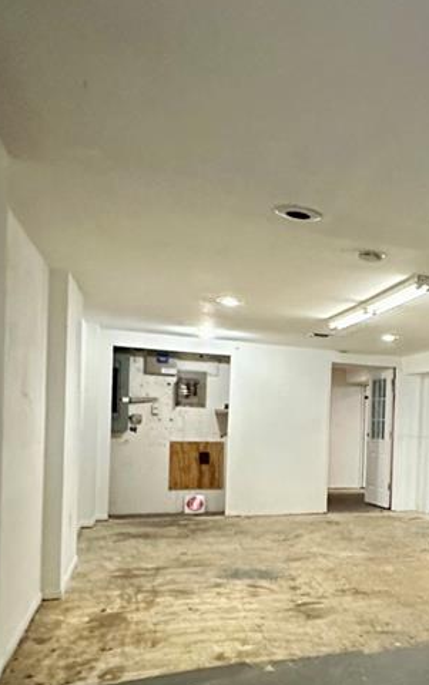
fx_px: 692
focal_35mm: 37
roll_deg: -2.9
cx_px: 577
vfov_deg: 52.1
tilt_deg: +1.1
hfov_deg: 27.8
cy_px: 430
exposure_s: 1/60
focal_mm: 2.22
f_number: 2.2
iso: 800
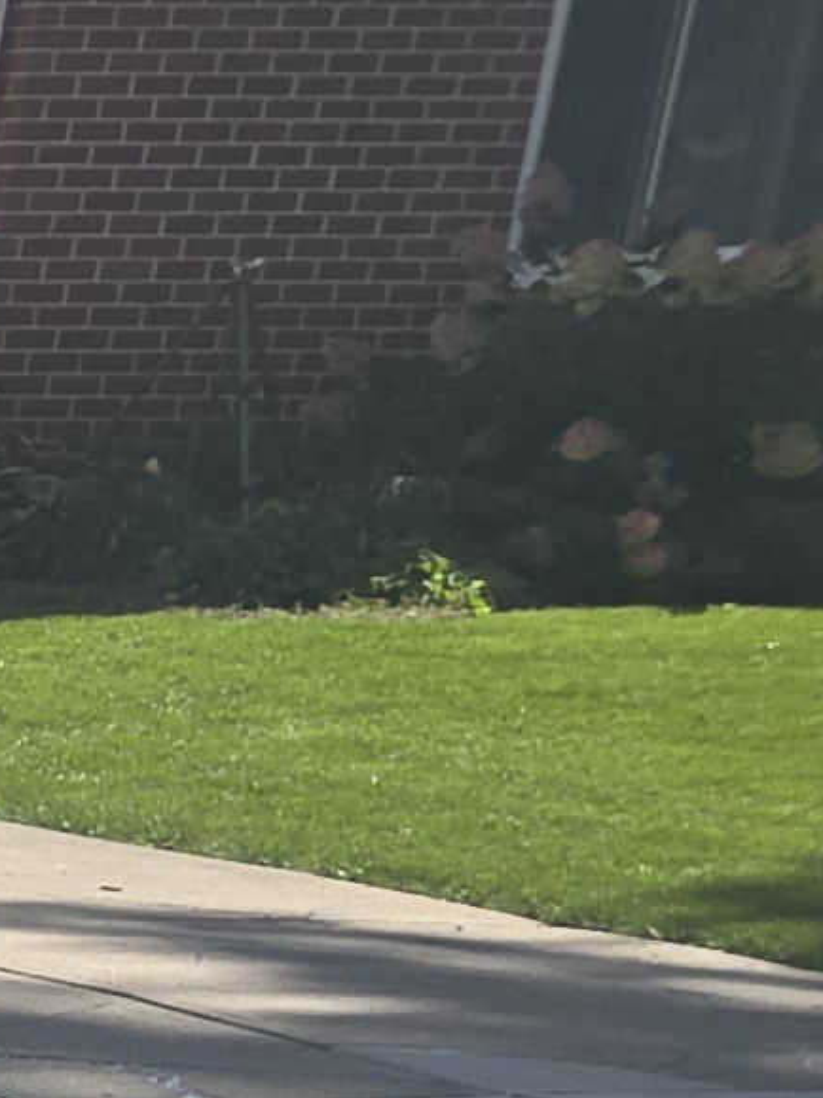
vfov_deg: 11.5
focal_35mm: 159
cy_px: 2022
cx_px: -2907
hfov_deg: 6.5
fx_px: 5042
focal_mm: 6.3
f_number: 1.7
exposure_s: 1/493
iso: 12
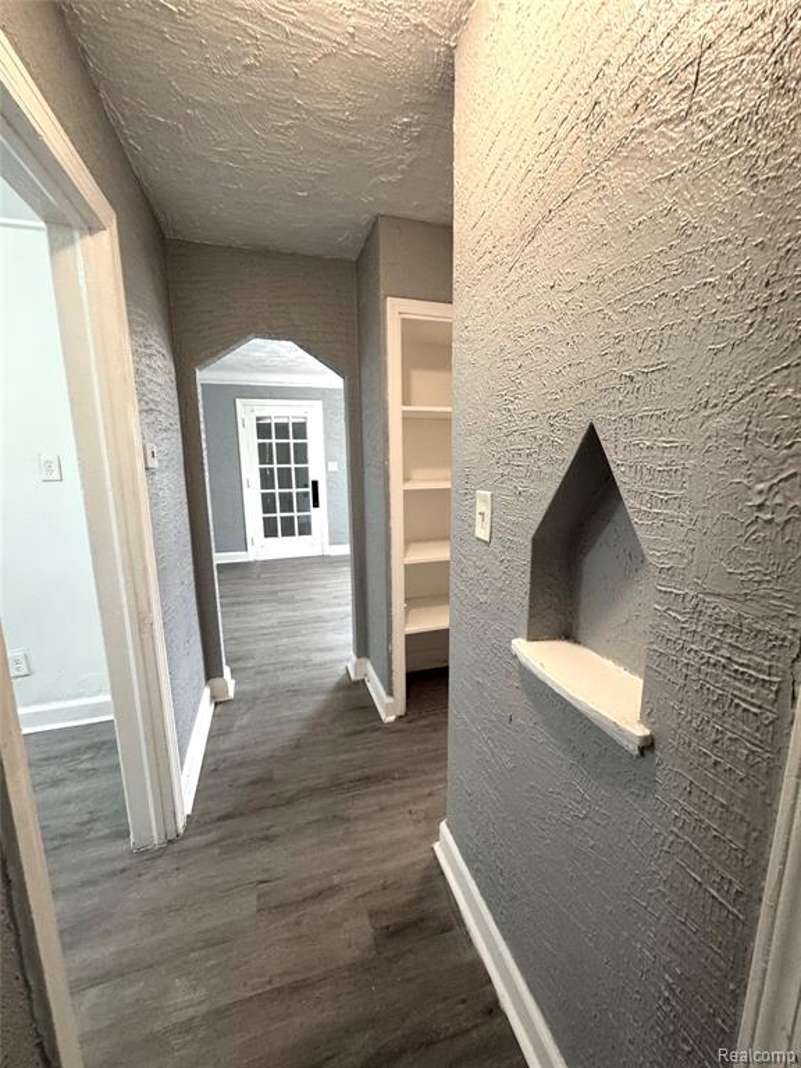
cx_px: 400
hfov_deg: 85.7
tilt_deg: -8.5
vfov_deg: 102.1
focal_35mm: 14
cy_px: 534
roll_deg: +1.6
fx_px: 432
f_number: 2.2
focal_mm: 2.22
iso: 200
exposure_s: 1/60
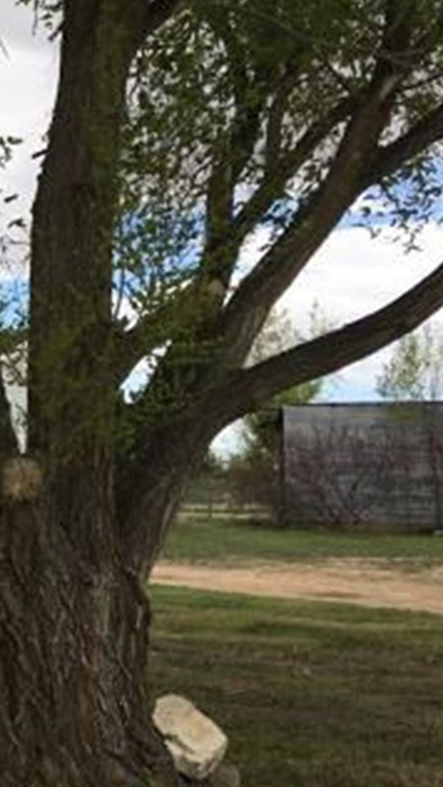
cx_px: -326
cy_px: 386
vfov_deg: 32.8
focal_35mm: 64
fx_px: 1335
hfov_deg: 16.2
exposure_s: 1/793
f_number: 2.2
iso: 25
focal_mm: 4.15
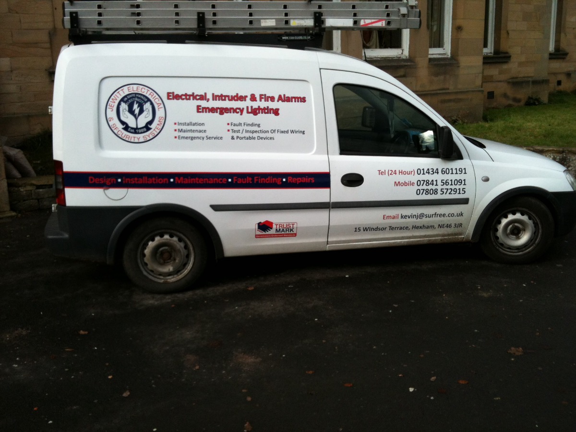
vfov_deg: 40.7
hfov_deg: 52.6
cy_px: 216
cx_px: 288
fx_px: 582
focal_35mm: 35
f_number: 2.8
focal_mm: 3.85
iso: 64
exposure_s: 1/537
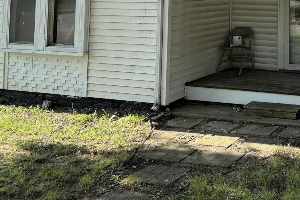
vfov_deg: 20.3
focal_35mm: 61
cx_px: 272
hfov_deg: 31.3
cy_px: -60
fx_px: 508
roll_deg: -0.6
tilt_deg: +4.4
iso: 80
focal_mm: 6.76
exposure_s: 1/1026
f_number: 1.78
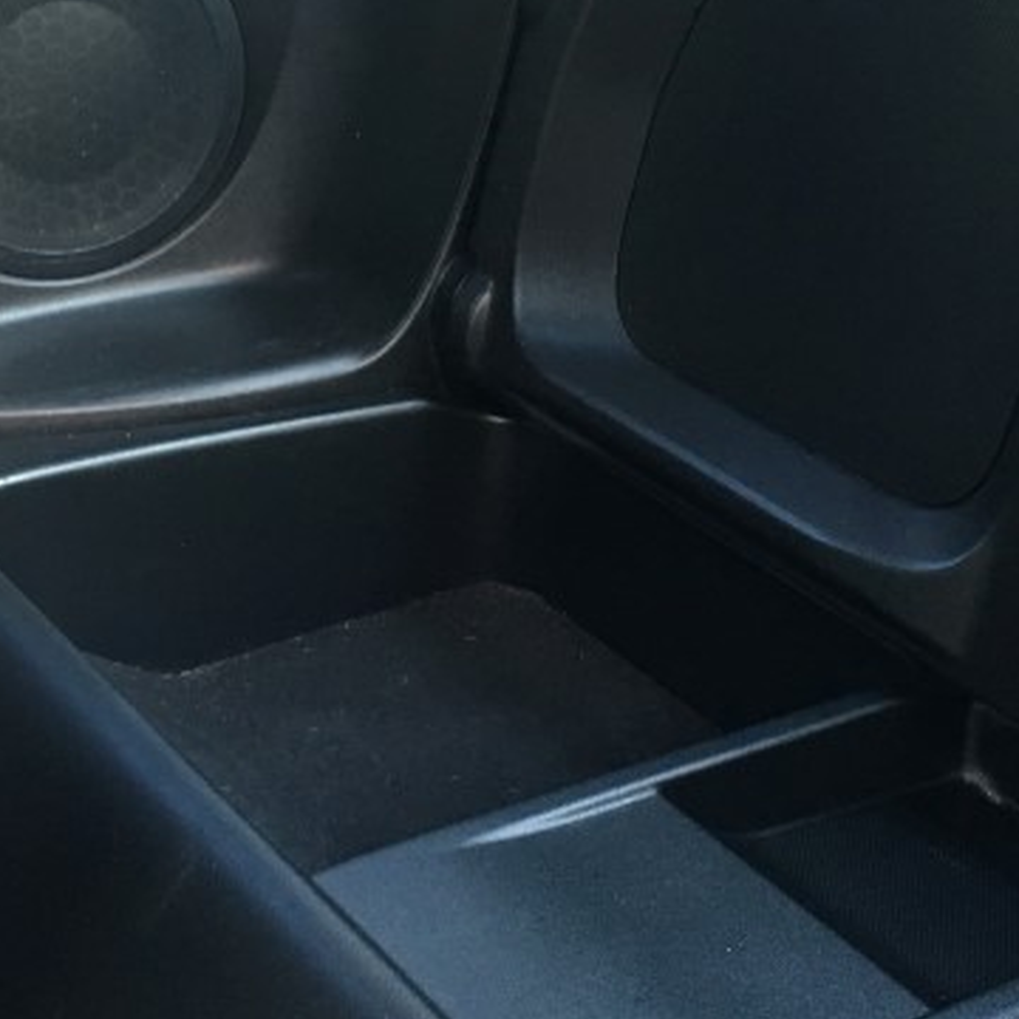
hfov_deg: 23.7
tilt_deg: -23.7
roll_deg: -3.0
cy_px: 388
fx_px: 2431
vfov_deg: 23.6
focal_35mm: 73
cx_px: 566
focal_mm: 4.15
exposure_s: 1/30
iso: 100
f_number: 2.2
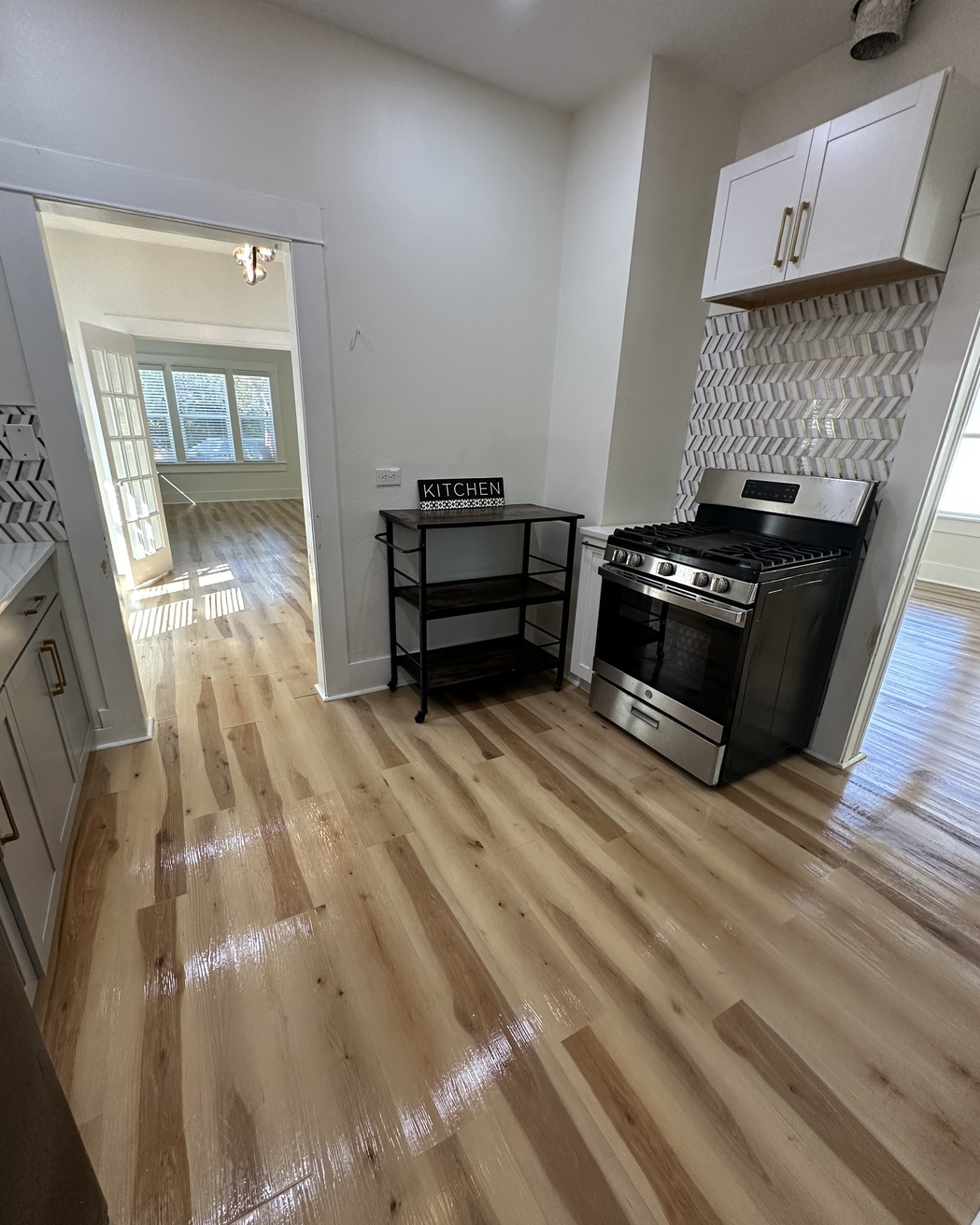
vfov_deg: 96.8
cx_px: 477
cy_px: 635
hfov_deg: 84.0
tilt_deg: -20.8
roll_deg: -1.8
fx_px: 544
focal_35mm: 15
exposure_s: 1/120
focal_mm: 2.22
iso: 250
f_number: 2.2
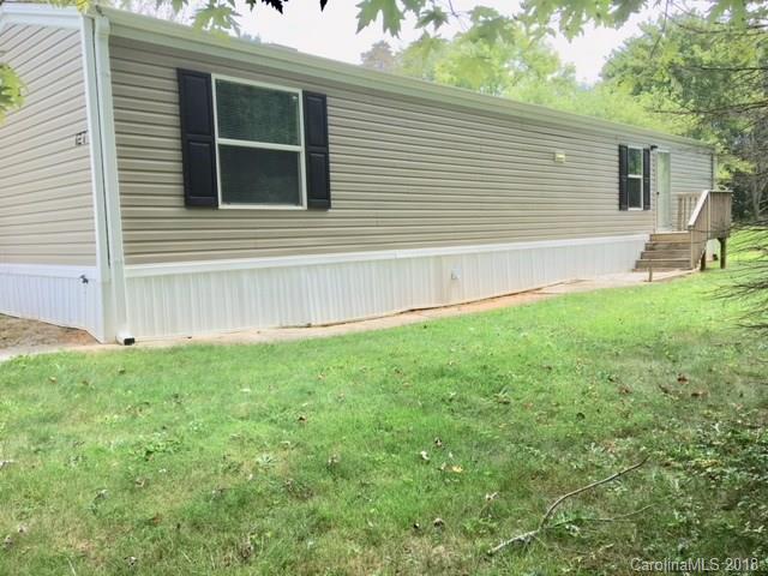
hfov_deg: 61.7
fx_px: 643
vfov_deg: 48.2
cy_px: 288
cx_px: 384
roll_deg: +1.2
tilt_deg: -4.7
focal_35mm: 29
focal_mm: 4.15
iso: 25
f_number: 2.2
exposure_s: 1/761
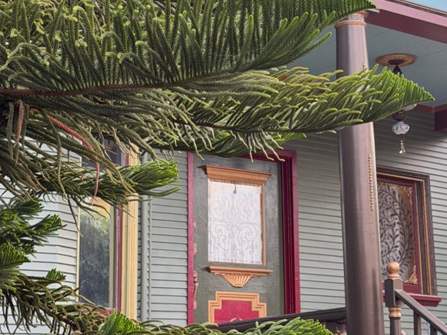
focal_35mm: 97
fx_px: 1253
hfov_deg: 20.2
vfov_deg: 15.0
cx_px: 286
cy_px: 6
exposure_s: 1/89
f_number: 1.78
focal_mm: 6.76
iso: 160
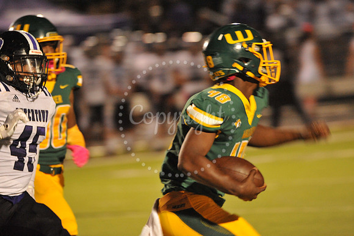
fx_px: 4127
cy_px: 118
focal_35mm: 420
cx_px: 177
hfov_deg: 4.9
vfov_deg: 3.3
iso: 6400
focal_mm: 420
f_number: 6.3
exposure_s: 1/160
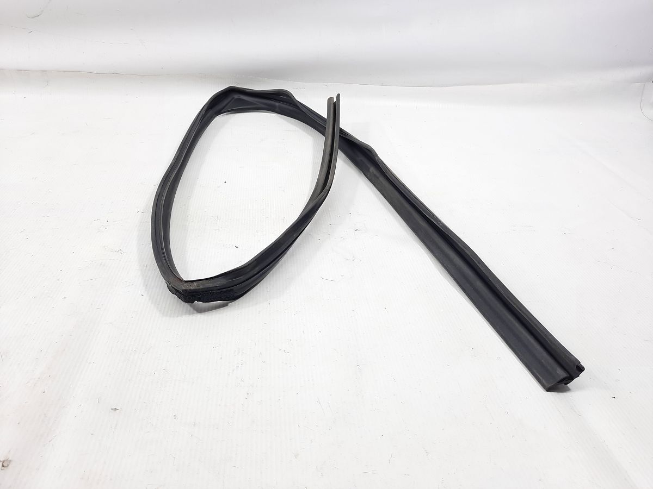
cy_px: 244
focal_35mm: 25
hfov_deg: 69.4
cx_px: 326
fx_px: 472
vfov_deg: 54.9
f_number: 2
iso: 50
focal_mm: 4.6
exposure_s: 1/50
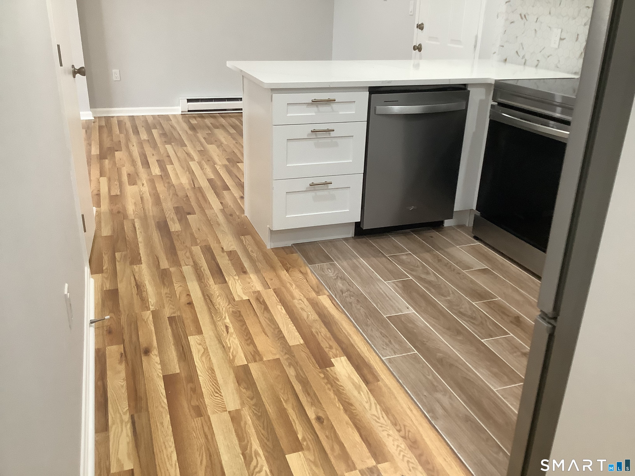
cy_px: 238
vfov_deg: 45.4
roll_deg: -2.5
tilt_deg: -24.2
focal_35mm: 31
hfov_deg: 58.4
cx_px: 318
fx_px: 569
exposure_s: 1/60
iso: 200
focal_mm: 3.3
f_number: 2.4
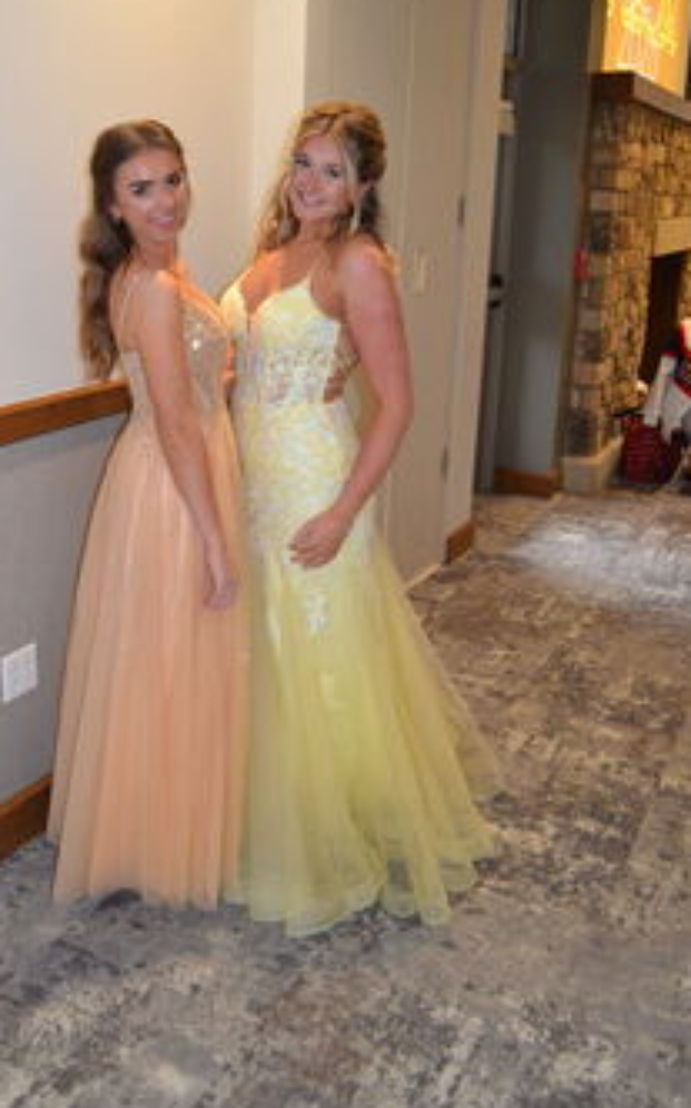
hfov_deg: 37.0
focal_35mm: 34
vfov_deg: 56.5
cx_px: 255
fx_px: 1026
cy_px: 474
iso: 1000
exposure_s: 1/60
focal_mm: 18
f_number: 3.5
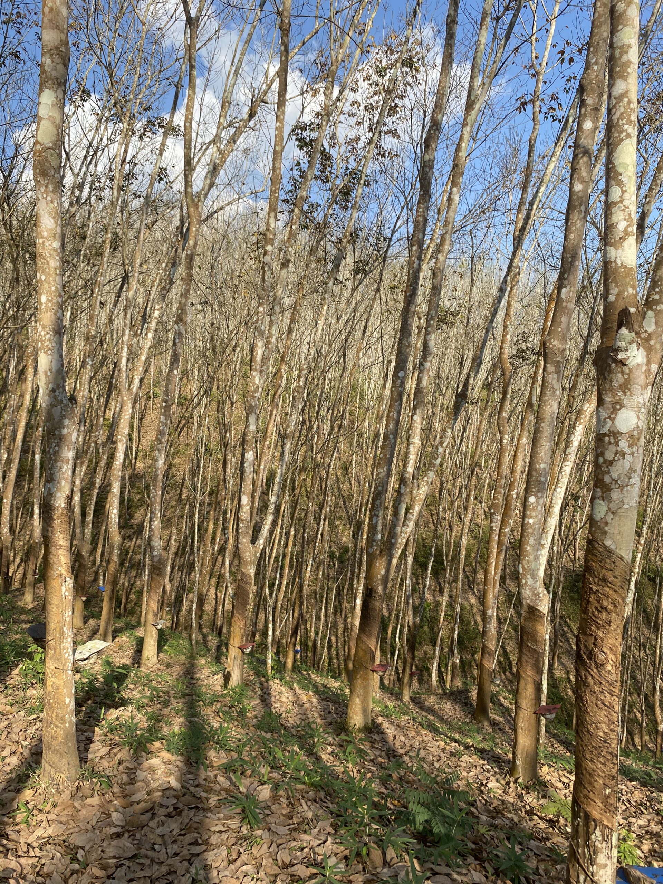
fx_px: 664
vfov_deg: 67.3
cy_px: 442
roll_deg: +4.3
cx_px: 332
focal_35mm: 26
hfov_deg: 53.1
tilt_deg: -0.8
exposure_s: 1/1543
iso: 32
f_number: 1.8
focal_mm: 4.25
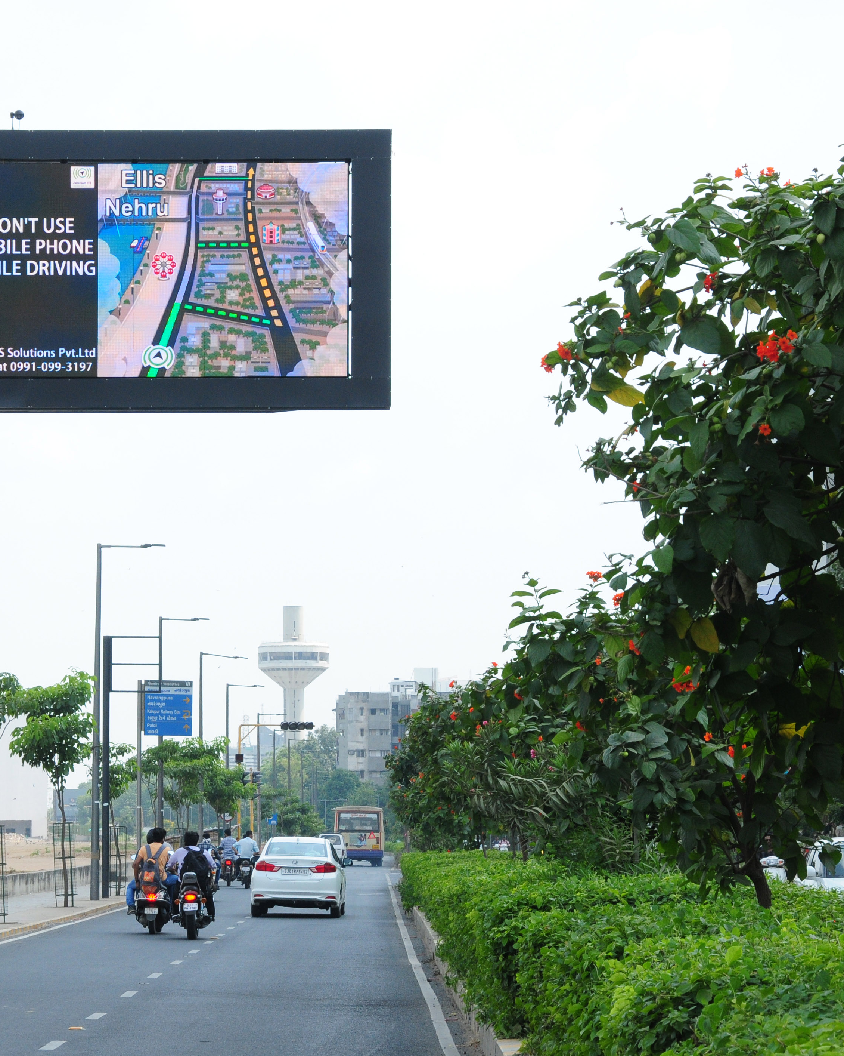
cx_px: 226
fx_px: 3466
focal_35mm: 111
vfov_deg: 17.3
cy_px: 532
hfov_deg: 13.8
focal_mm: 52
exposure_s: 1/250
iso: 400
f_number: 10
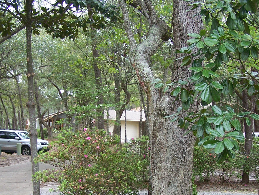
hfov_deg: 30.7
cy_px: 152
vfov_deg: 23.0
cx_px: 135
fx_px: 472
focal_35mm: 63
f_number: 2.8
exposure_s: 1/125
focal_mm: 6.3
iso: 80
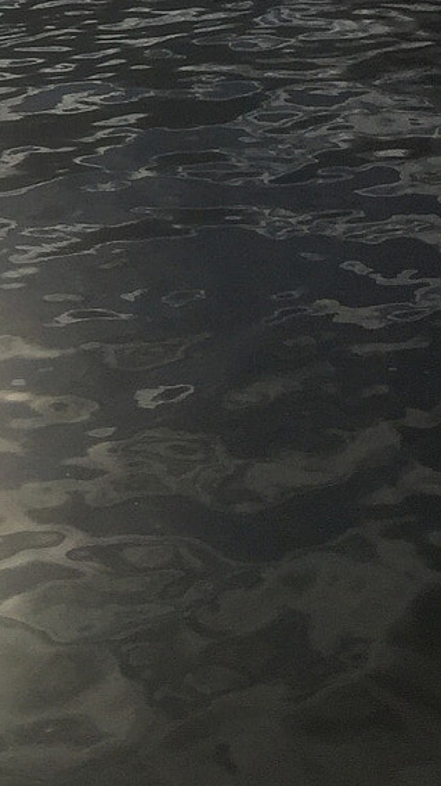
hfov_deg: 12.4
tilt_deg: -8.9
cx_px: -348
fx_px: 1852
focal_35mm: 89
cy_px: -208
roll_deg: +1.2
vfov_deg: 21.8
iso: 40
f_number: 2.2
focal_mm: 4.15
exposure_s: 1/20000
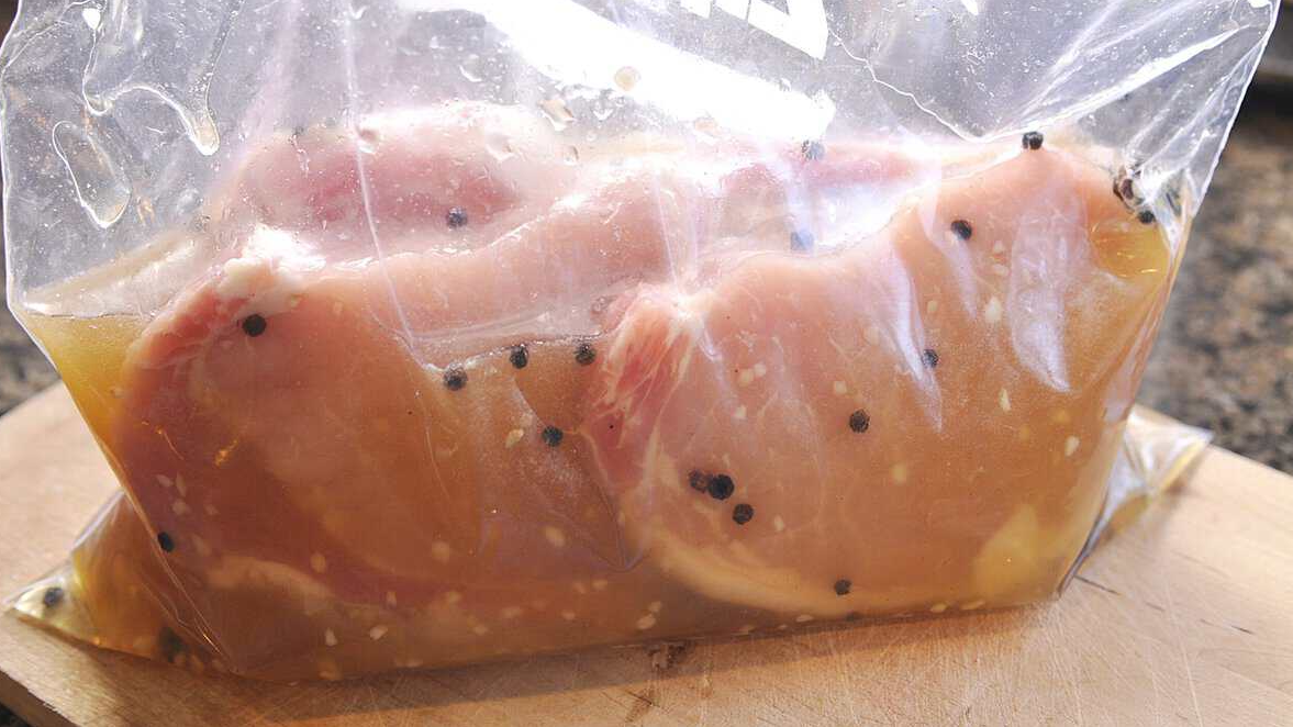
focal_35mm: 48
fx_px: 1646
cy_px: 292
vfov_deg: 24.9
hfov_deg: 42.9
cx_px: 651
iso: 400
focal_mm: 30
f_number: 4.5
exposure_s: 1/100
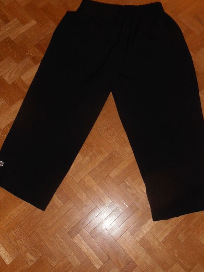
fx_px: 236
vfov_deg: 59.9
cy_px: 138
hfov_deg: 46.8
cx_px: 111
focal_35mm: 30
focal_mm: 4.2
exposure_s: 1/30
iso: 125
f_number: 3
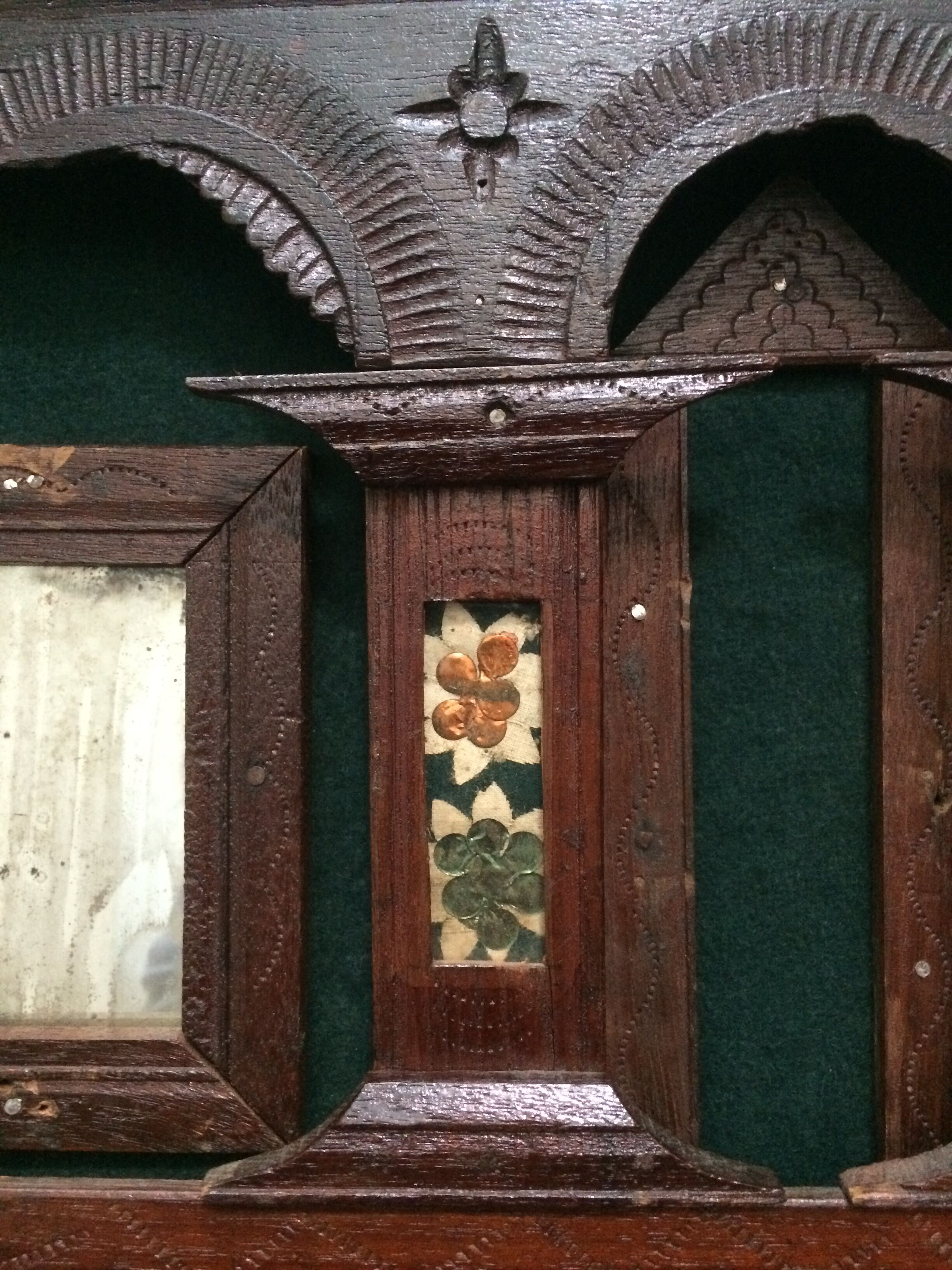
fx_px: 1063
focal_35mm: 29
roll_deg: +1.7
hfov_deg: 48.2
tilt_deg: -10.2
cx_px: 476
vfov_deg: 61.7
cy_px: 635
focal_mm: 4.15
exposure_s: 1/17
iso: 400
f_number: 2.2
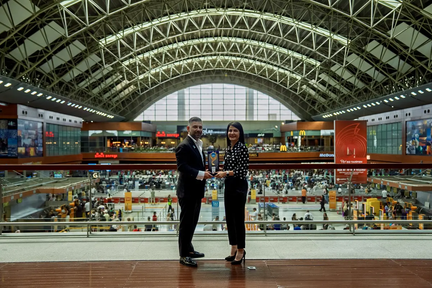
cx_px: 216
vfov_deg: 34.2
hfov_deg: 49.5
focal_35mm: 39
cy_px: 144
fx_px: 468
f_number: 2.8
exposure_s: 1/50
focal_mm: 39
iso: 800
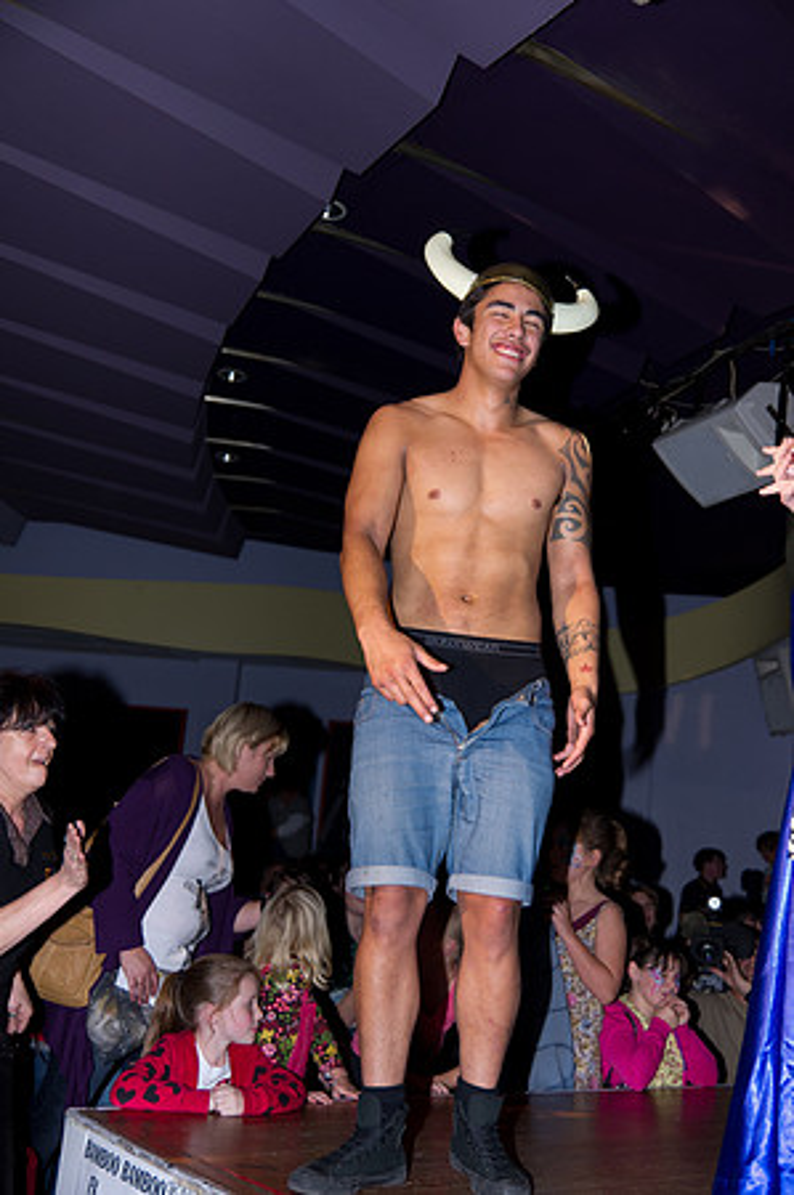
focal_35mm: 39
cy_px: 598
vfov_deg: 49.6
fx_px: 1293
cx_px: 397
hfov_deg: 34.1
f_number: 2.8
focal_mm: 25.63
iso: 320
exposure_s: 1/180
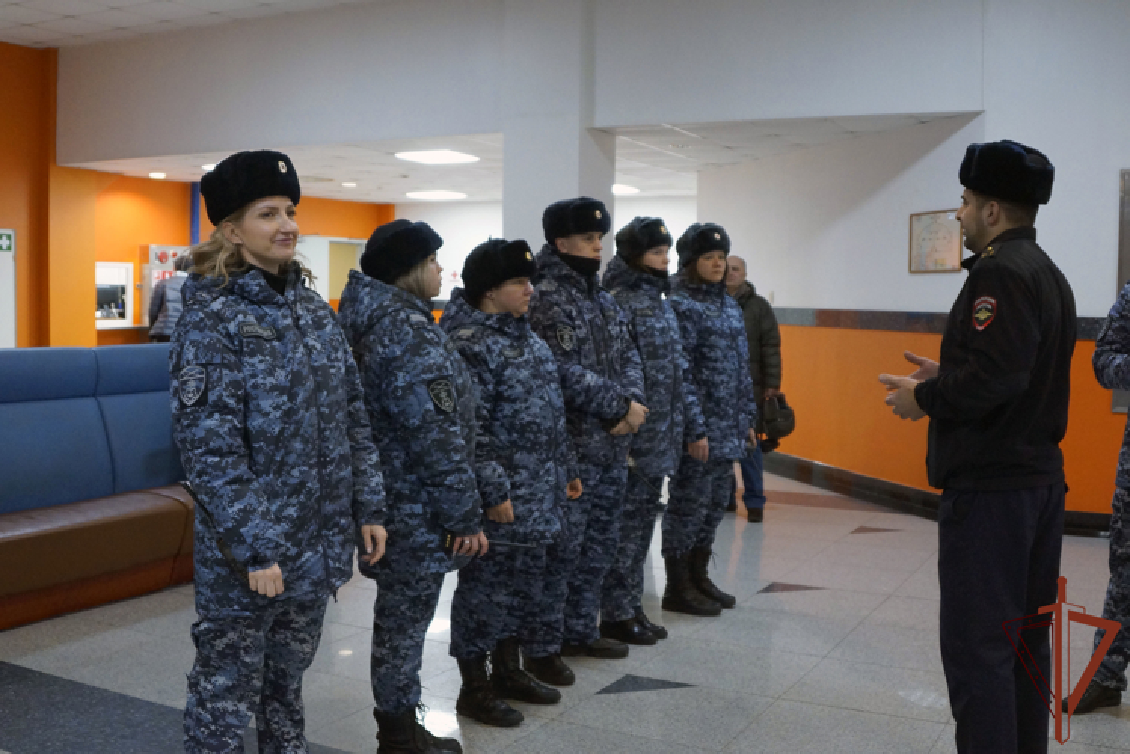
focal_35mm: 38
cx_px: 565
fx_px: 1193
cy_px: 377
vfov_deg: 35.1
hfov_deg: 50.7
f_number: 3.5
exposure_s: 1/80
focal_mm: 18
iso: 1000
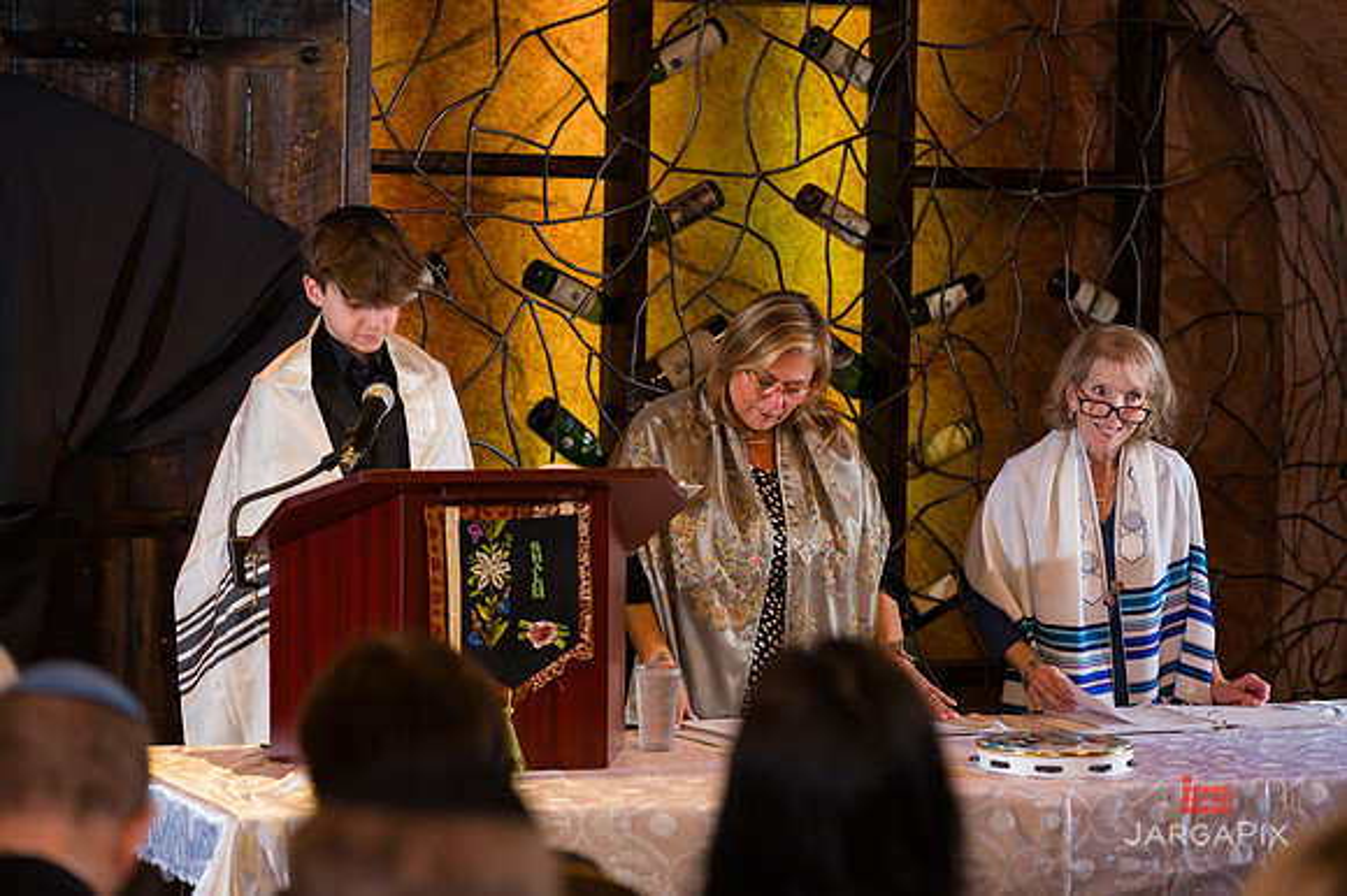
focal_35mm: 103
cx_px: 674
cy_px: 448
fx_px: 3849
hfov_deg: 19.8
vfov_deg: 13.3
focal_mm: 102
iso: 1000
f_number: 4
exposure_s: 1/200
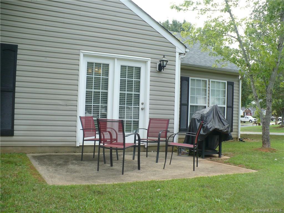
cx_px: 142
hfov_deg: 50.1
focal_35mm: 37
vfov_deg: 38.7
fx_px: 304
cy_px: 106
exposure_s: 1/400
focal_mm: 6.1
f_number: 2.8
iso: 100
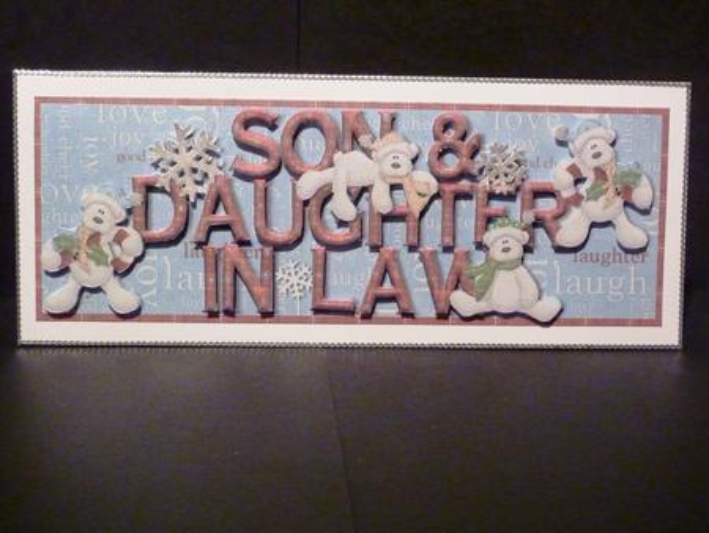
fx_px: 984
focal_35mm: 48
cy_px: 266
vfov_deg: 30.3
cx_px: 354
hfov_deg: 39.6
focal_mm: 7.9
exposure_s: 1/40
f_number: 3.8
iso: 800
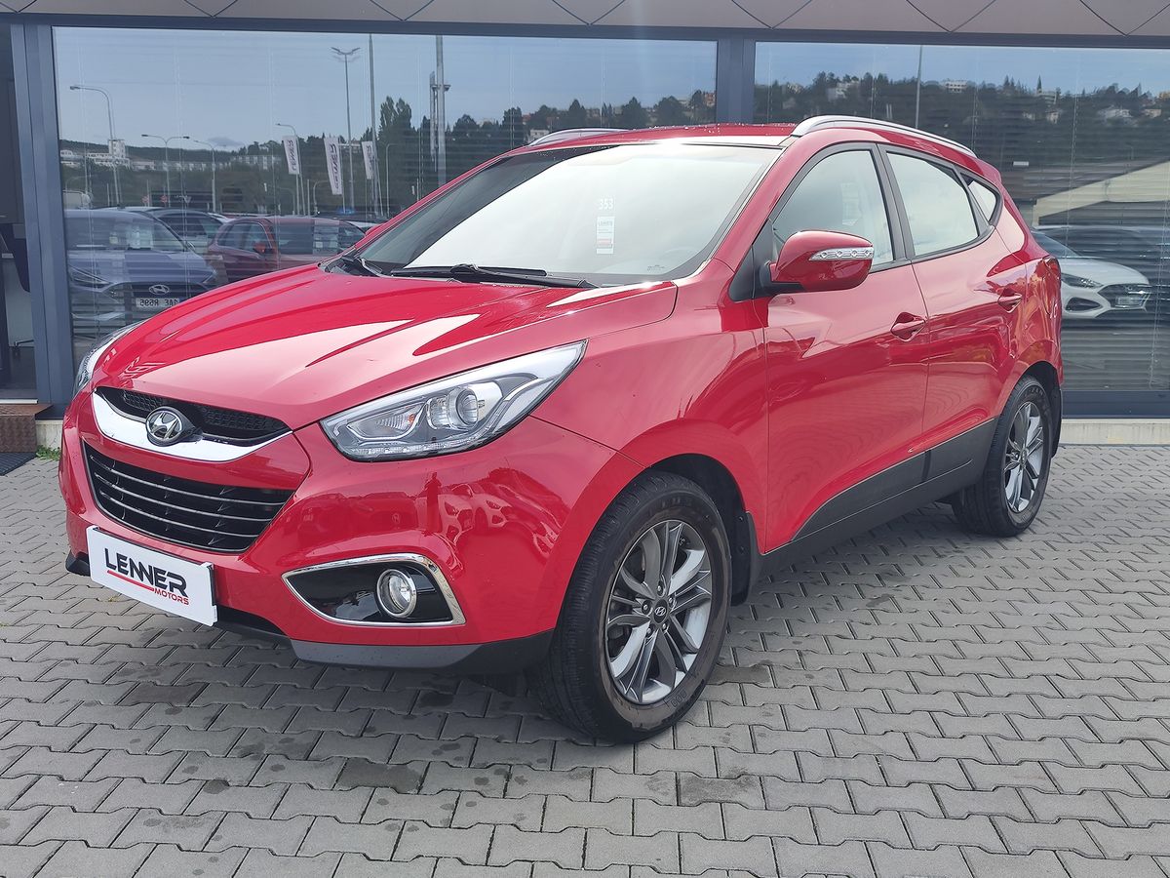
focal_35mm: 23
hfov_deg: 73.9
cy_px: 439
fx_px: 777
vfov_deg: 58.9
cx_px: 585
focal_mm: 7.01
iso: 50
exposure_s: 1/429
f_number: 1.69
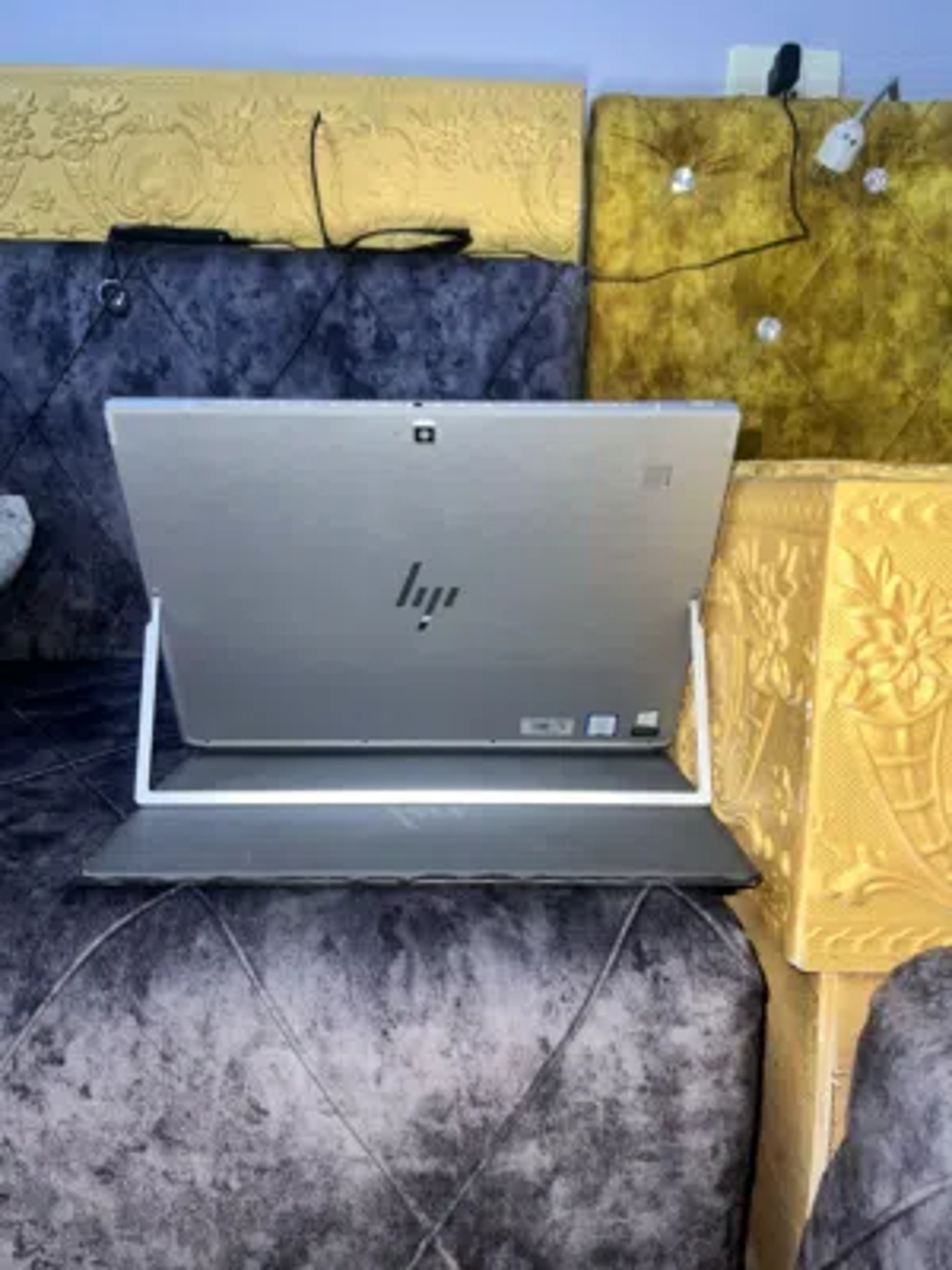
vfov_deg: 67.3
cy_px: 635
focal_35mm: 26
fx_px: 953
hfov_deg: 53.1
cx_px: 476
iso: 100
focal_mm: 5.7
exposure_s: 1/17
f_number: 1.5
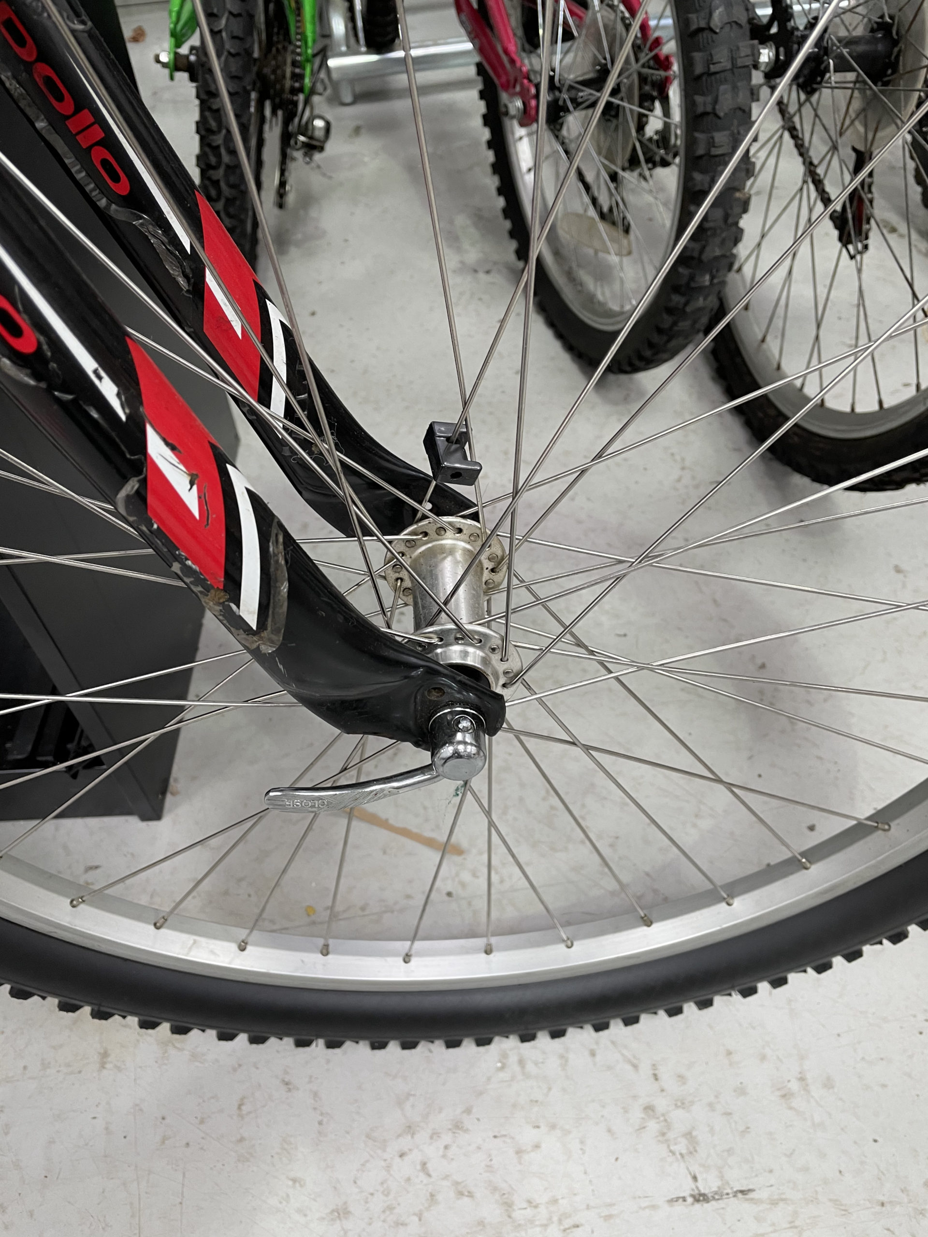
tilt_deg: -48.8
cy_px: 618
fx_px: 929
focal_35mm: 26
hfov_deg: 53.1
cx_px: 464
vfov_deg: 67.3
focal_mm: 4.2
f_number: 1.6
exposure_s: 1/50
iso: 80
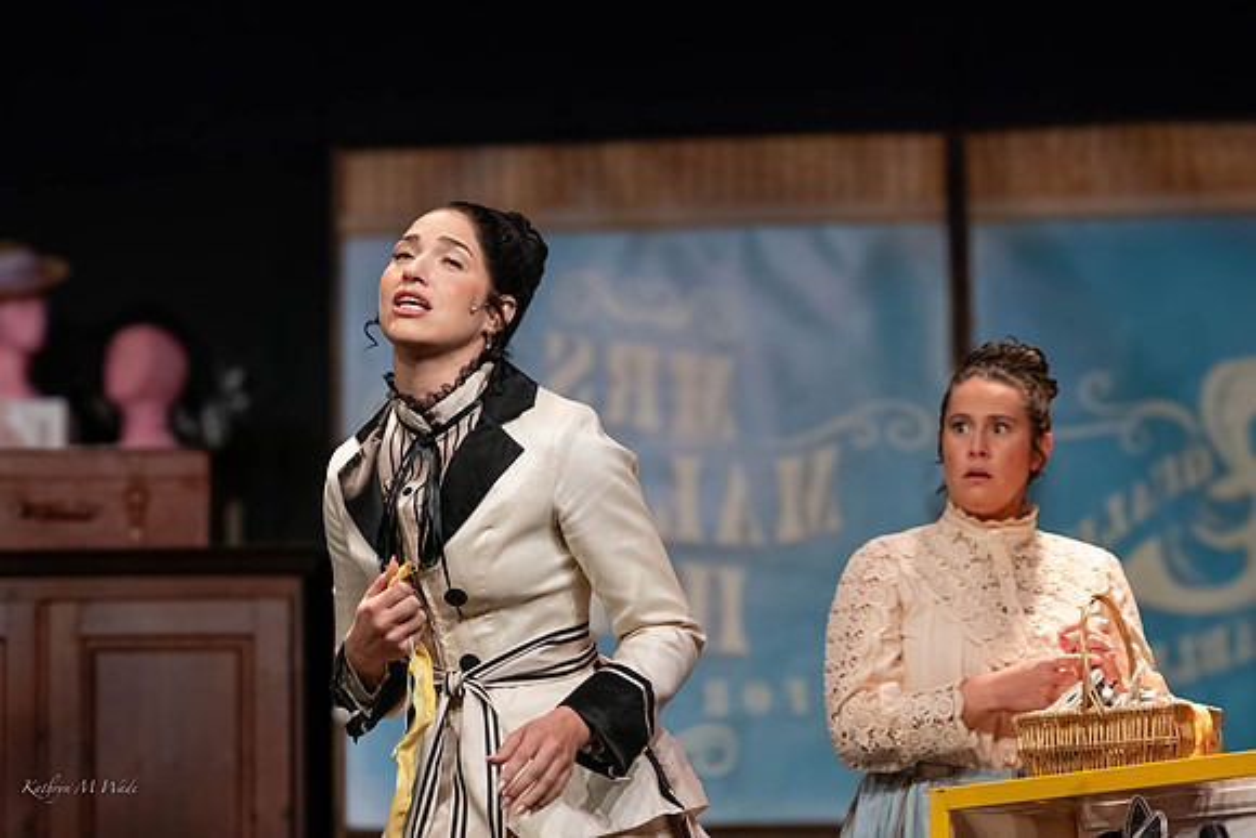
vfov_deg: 11.7
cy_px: 419
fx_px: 4083
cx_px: 628
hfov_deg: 17.5
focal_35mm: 117
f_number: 6.3
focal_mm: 117
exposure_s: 1/400
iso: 4000
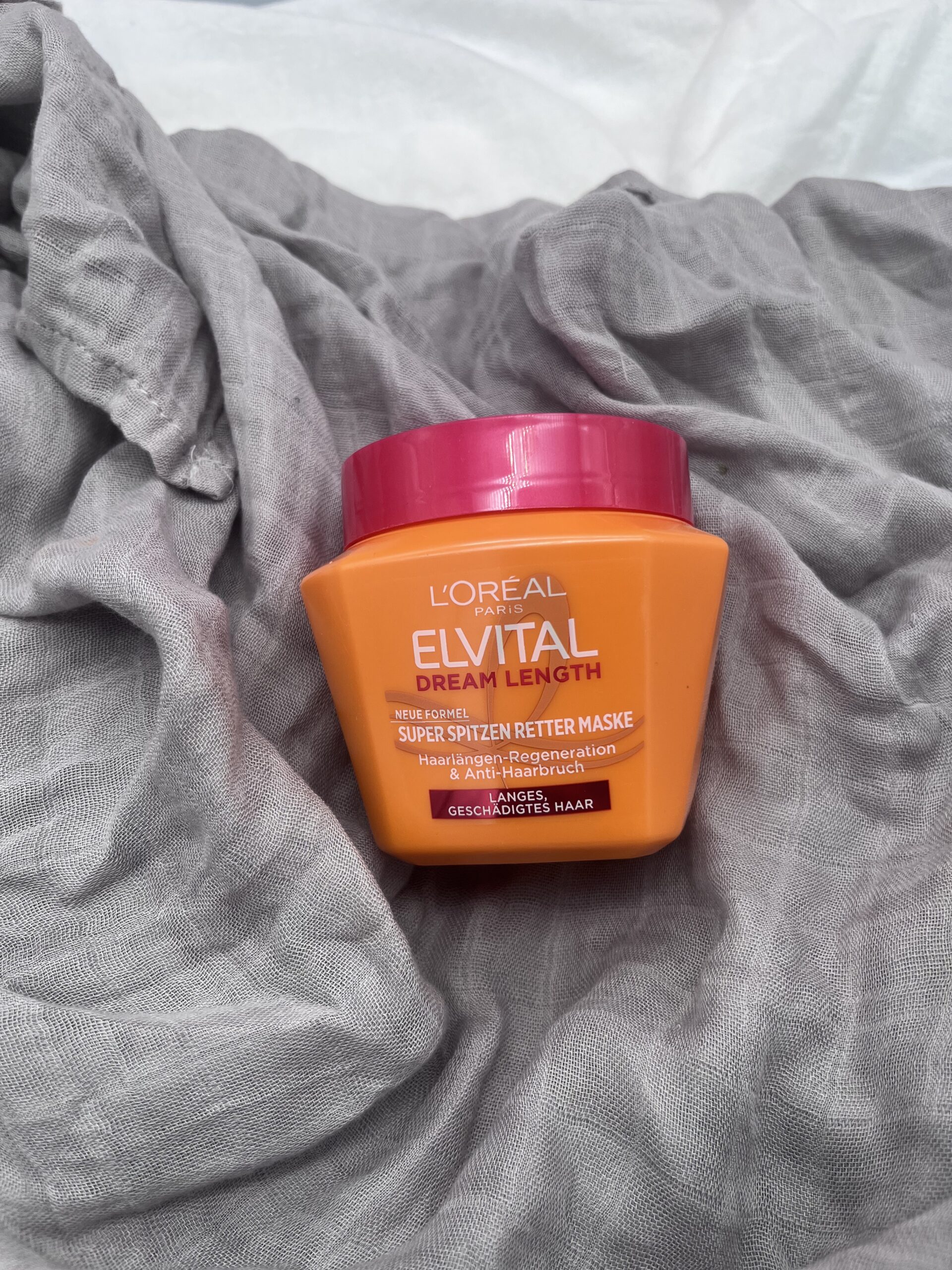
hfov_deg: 53.1
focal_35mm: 26
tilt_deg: -61.9
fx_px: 953
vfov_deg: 67.3
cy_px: 635
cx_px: 476
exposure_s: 1/368
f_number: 1.6
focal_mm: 5.1
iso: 50
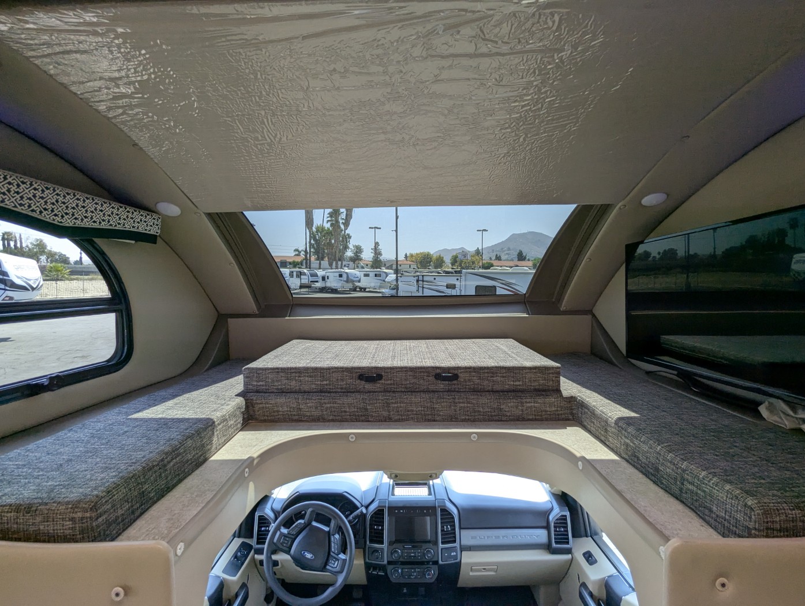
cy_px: 303
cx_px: 402
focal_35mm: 16
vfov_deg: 78.2
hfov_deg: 94.4
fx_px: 373
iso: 67
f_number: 2.2
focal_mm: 2.35
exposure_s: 1/155
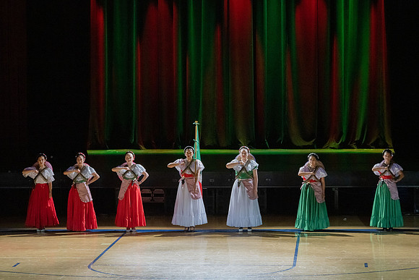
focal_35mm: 157
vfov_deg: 8.8
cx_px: 211
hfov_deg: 13.1
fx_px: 1825
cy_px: 124
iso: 4000
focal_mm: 135
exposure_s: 1/800
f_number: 3.5
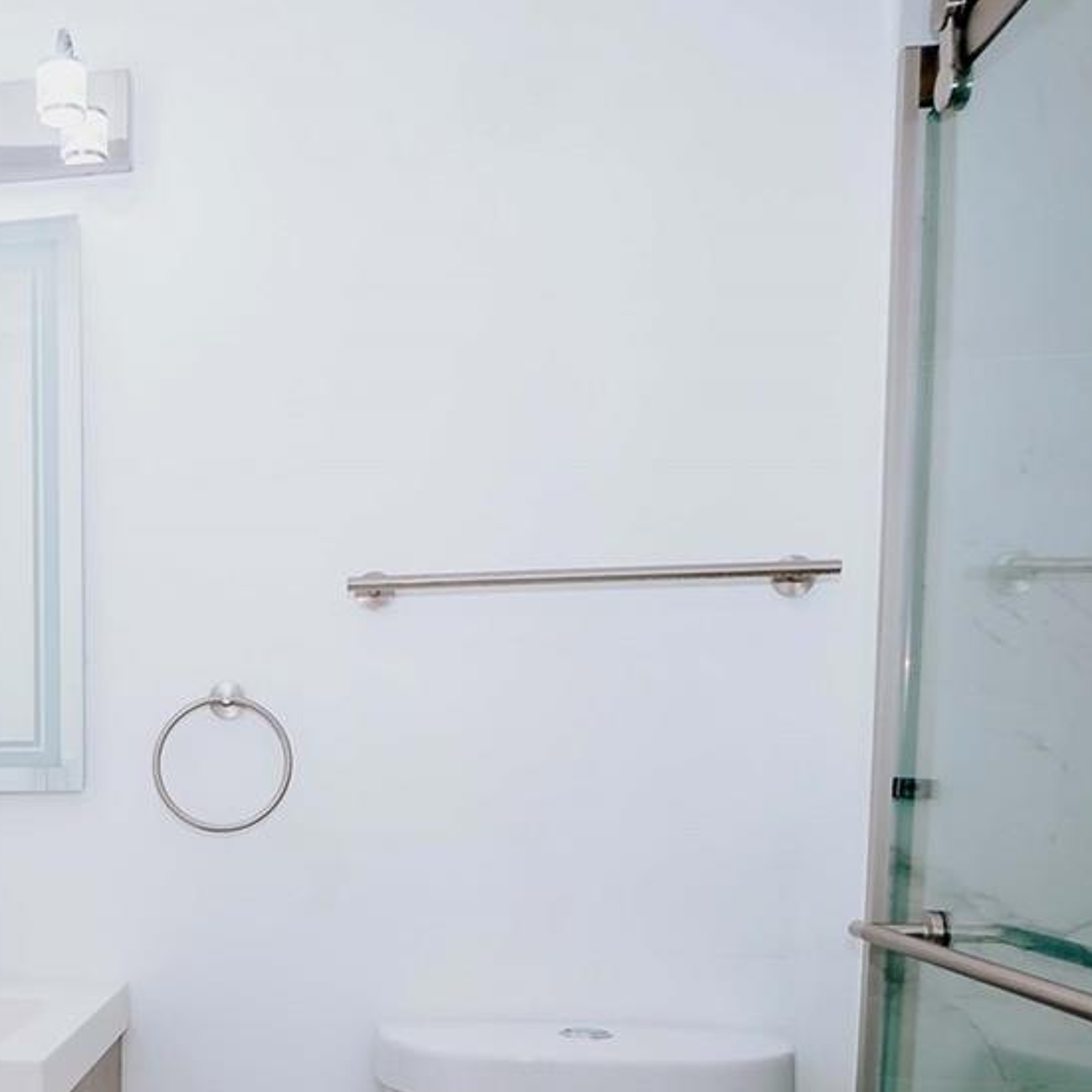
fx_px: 1321
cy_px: 896
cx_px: 34
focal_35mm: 37
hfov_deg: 40.2
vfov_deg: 42.6
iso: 200
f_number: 4
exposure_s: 1/160
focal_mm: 10
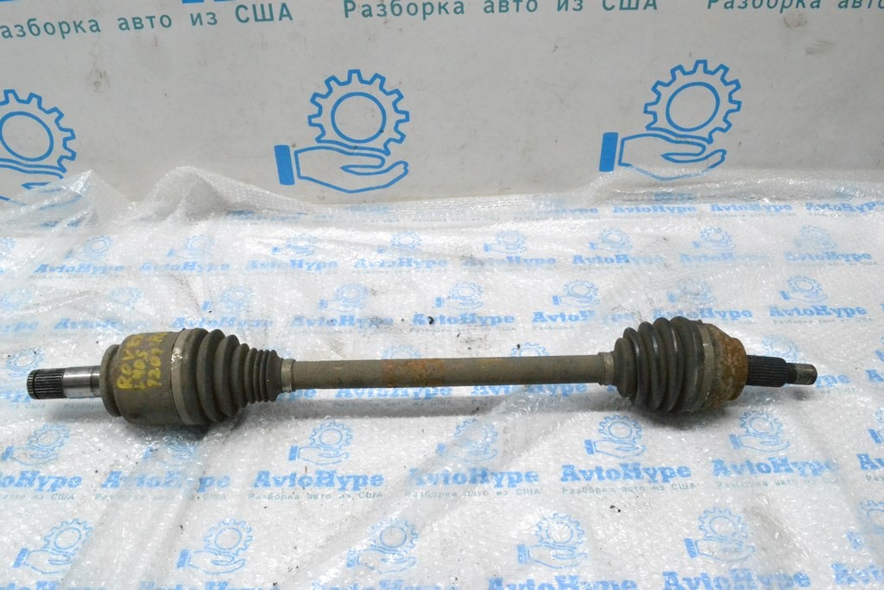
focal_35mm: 30
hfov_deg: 61.9
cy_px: 295
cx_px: 442
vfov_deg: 43.6
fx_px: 737
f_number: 11
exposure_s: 1/160
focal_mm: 20
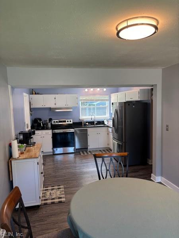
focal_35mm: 26
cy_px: 119
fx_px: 179
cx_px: 90
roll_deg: -0.3
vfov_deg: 67.3
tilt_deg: -6.2
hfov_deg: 53.1
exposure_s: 1/120
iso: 100
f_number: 1.6
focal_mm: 5.96
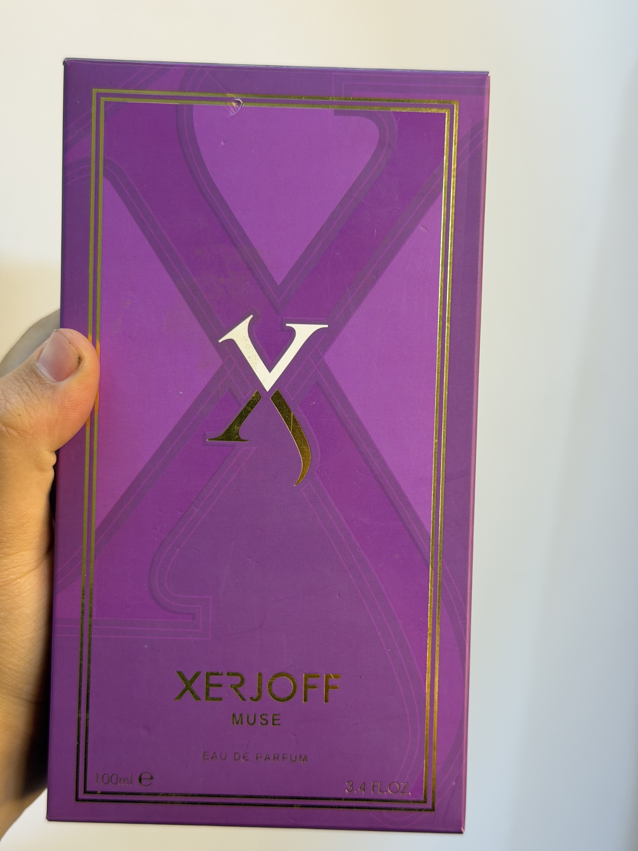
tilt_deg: -15.6
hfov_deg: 30.3
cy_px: 426
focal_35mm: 48
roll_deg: -3.6
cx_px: 319
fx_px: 1180
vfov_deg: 39.7
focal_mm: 6.76
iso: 80
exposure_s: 1/121
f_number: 1.78
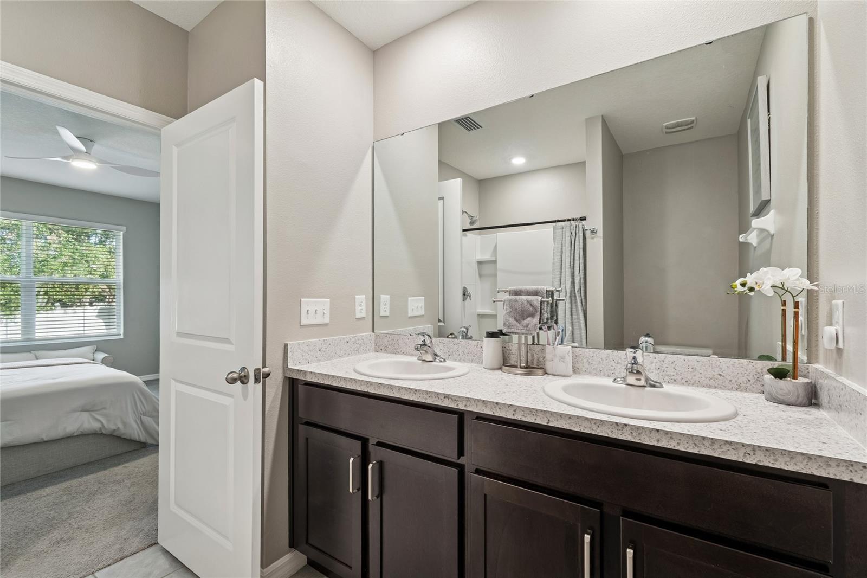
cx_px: 434
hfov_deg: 100.4
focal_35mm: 15
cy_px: 289
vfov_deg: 77.3
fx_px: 361
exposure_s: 1/1.67
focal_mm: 10
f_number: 7.1
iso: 100
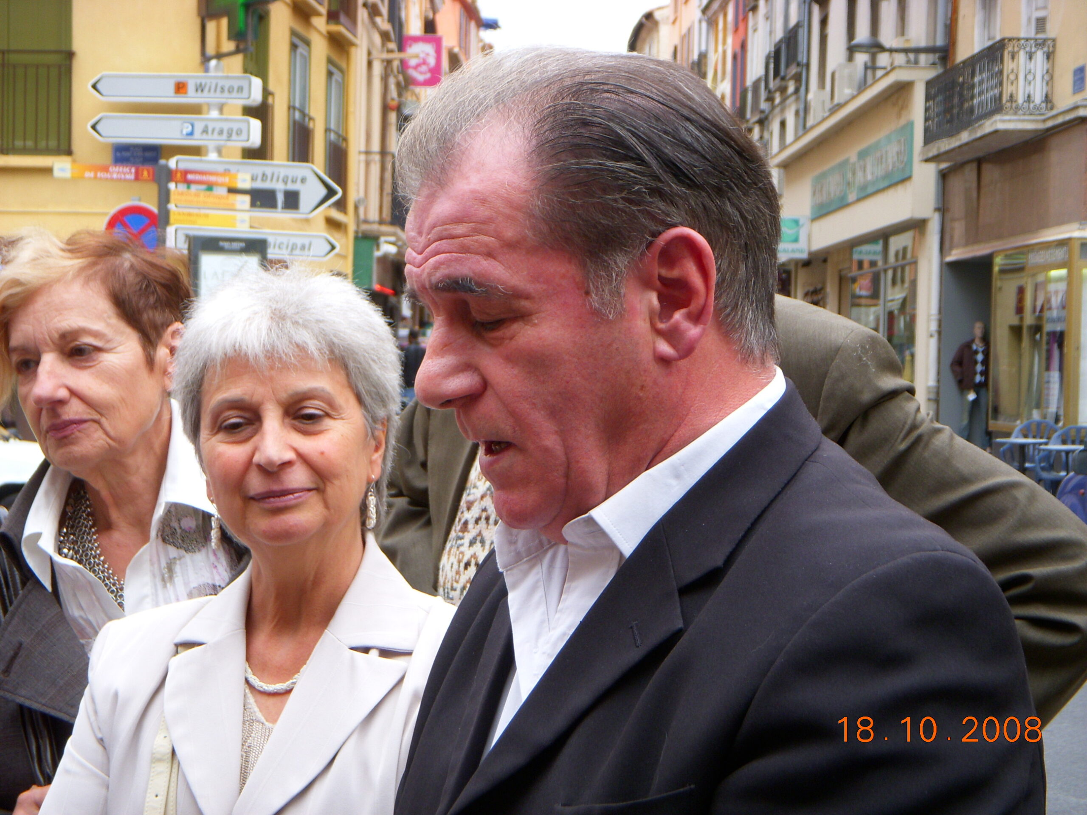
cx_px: 544
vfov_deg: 19.4
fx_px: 2387
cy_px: 408
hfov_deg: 25.7
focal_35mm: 76
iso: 100
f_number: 3.8
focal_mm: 12.6
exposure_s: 1/80
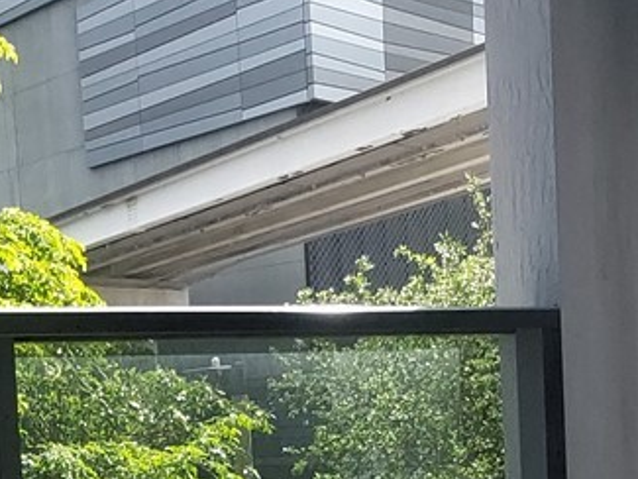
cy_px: 501
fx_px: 1180
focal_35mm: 64
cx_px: 169
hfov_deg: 29.8
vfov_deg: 21.9
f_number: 2.2
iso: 50
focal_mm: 1.74
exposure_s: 1/240
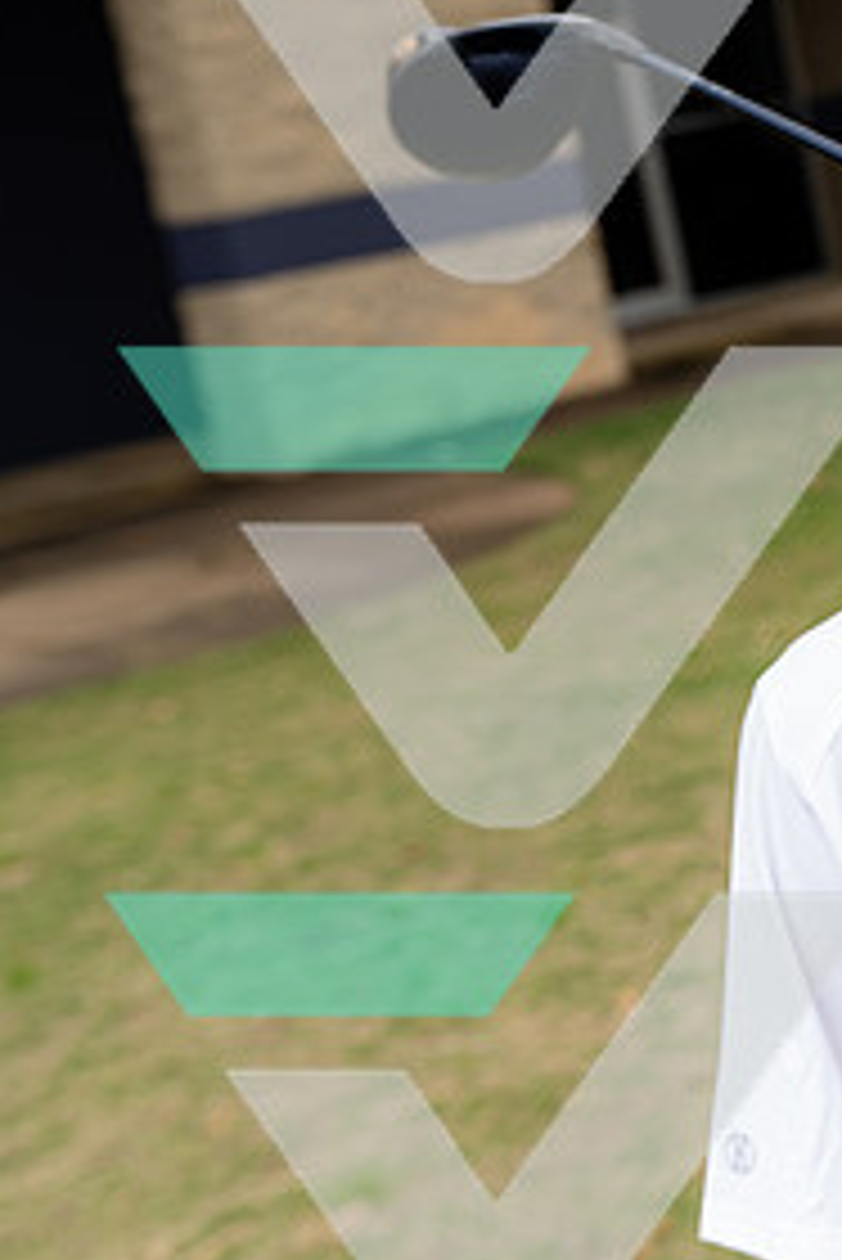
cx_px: 1265
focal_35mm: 87
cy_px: 587
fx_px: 3048
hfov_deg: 14.6
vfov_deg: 23.4
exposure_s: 1/250
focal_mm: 42
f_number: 4
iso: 100
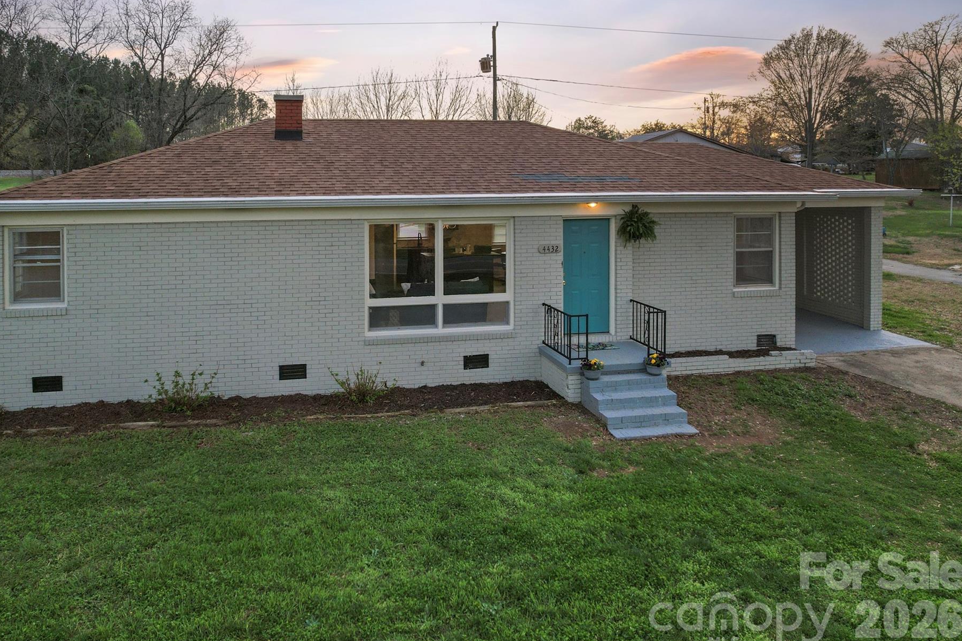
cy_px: 293
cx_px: 423
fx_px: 668
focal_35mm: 25
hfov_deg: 71.3
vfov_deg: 51.2
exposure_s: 1/320
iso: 100
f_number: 2.8
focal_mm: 8.38
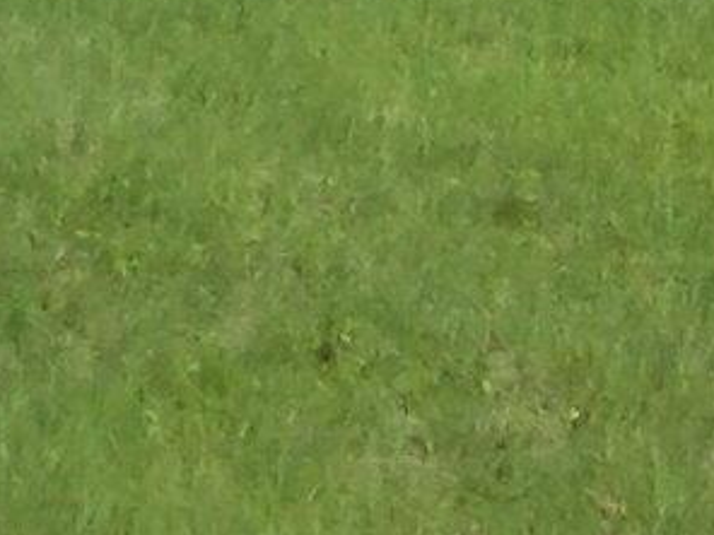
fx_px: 3898
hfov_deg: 10.3
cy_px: -749
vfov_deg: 7.4
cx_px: 897
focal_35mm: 189
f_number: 2.8
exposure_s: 1/775
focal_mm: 2.9
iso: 57
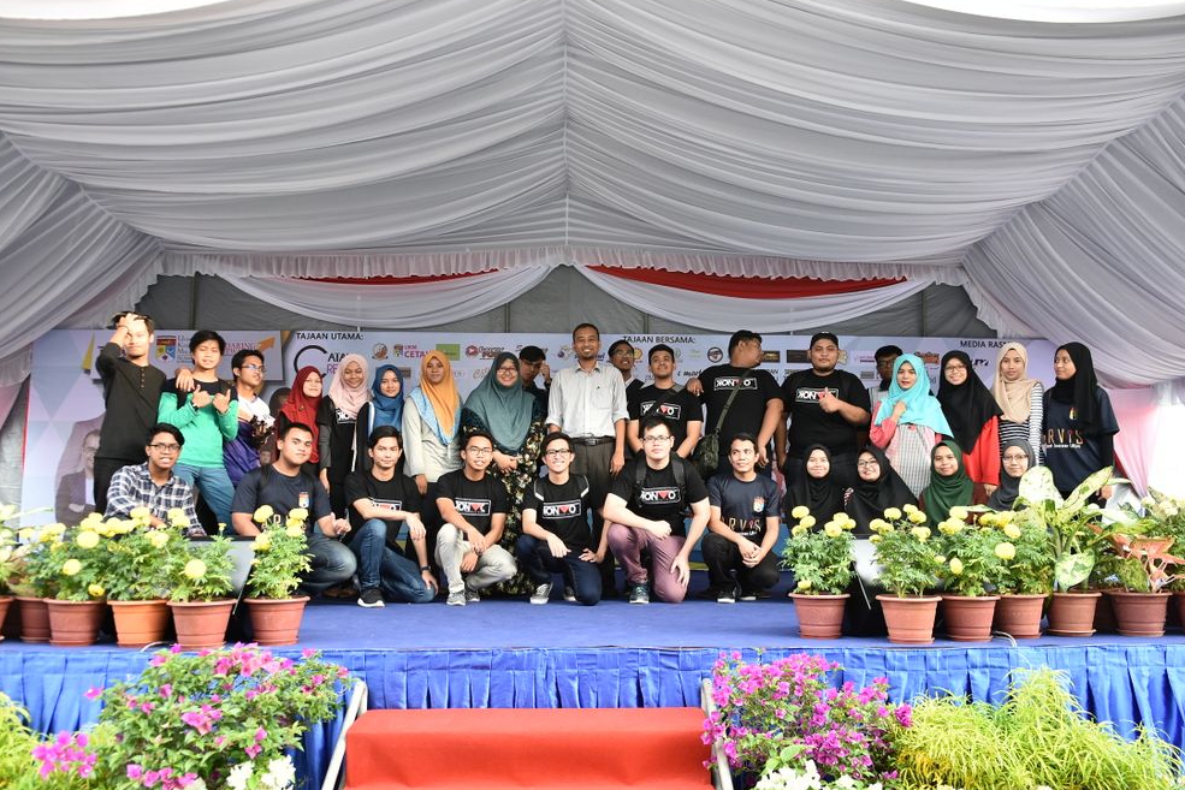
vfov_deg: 48.7
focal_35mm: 27
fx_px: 873
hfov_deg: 68.3
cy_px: 396
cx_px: 588
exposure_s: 1/60
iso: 250
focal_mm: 17
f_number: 3.5
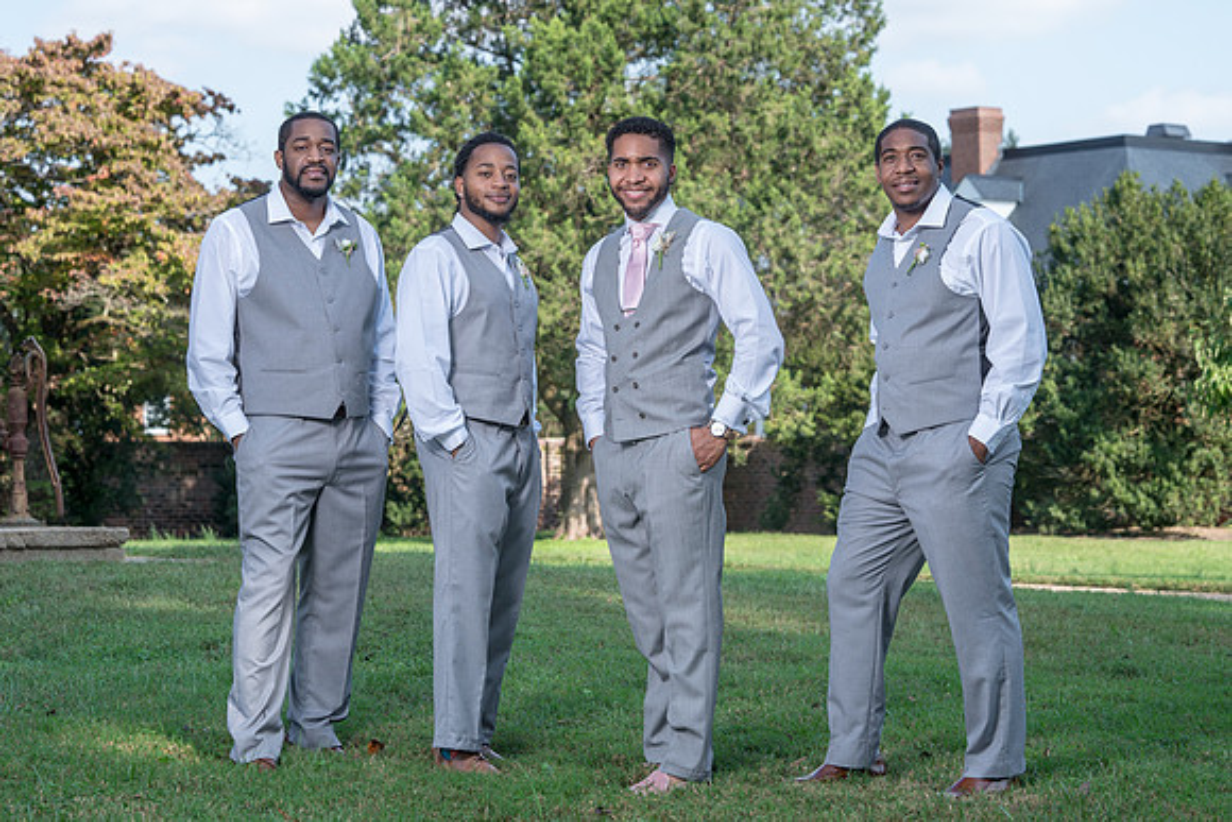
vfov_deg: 16.4
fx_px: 2854
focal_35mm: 83
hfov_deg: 24.4
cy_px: 365
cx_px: 653
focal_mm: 75
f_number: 5.6
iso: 100
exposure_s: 1/200
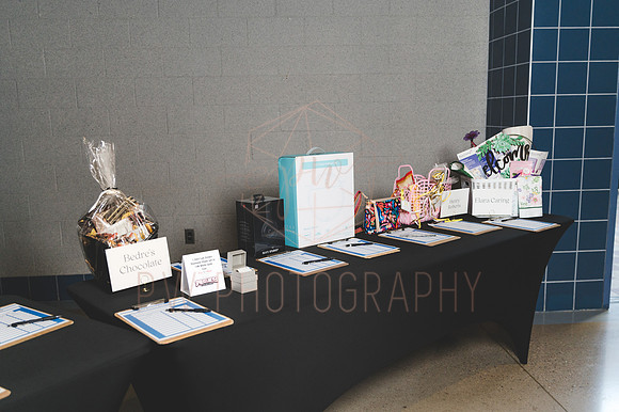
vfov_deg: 38.8
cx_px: 310
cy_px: 206
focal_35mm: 34
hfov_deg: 55.8
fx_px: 584
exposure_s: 1/200
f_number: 2.8
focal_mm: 34
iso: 640
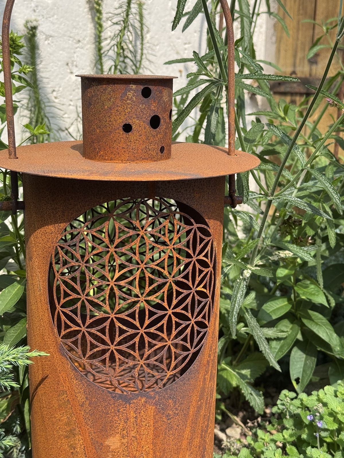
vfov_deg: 39.7
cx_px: 172
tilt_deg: -13.9
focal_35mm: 48
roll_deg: -0.8
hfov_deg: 30.3
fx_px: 636
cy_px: 229
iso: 64
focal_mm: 6.76
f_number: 1.78
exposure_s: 1/1724
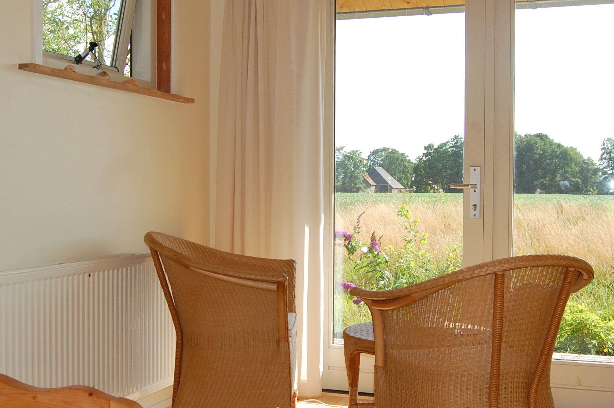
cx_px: 265
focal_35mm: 48
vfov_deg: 28.0
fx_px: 818
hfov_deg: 41.1
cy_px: 219
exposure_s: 1/500
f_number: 5.6
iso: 360
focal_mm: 18
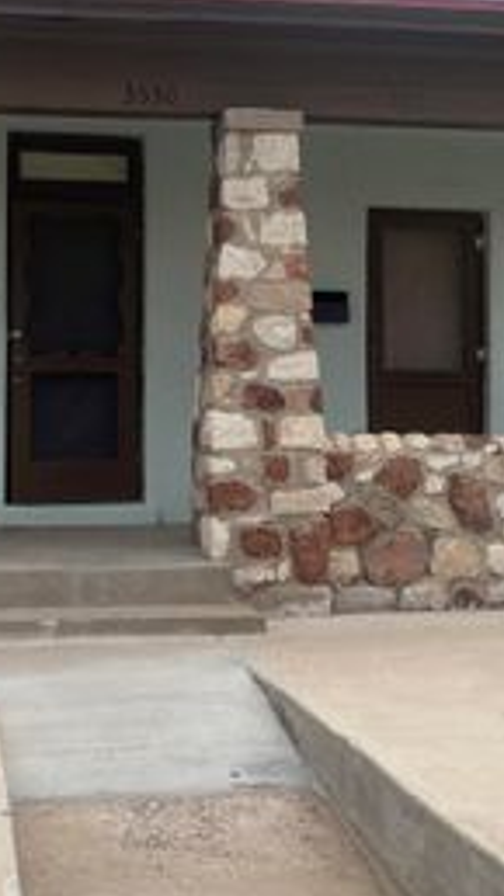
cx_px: 153
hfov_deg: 21.7
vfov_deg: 37.7
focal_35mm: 55
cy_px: 363
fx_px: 1308
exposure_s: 1/2105
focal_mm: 4.25
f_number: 1.8
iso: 32
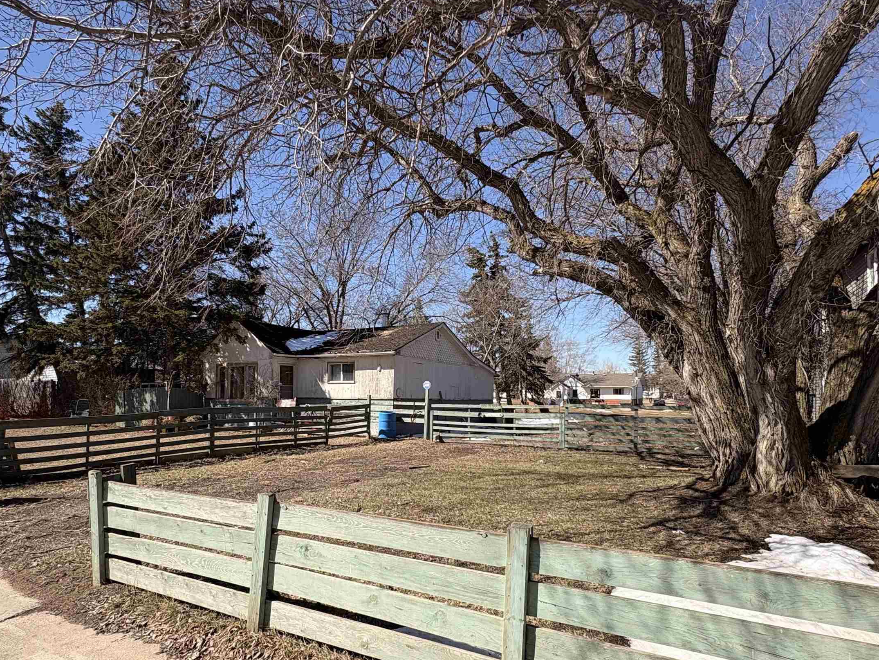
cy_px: 387
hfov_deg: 81.7
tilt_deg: +1.6
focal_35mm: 20
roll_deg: +0.3
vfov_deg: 65.5
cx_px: 435
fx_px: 508
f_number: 2.2
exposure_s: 1/1420
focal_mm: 2.22
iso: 50
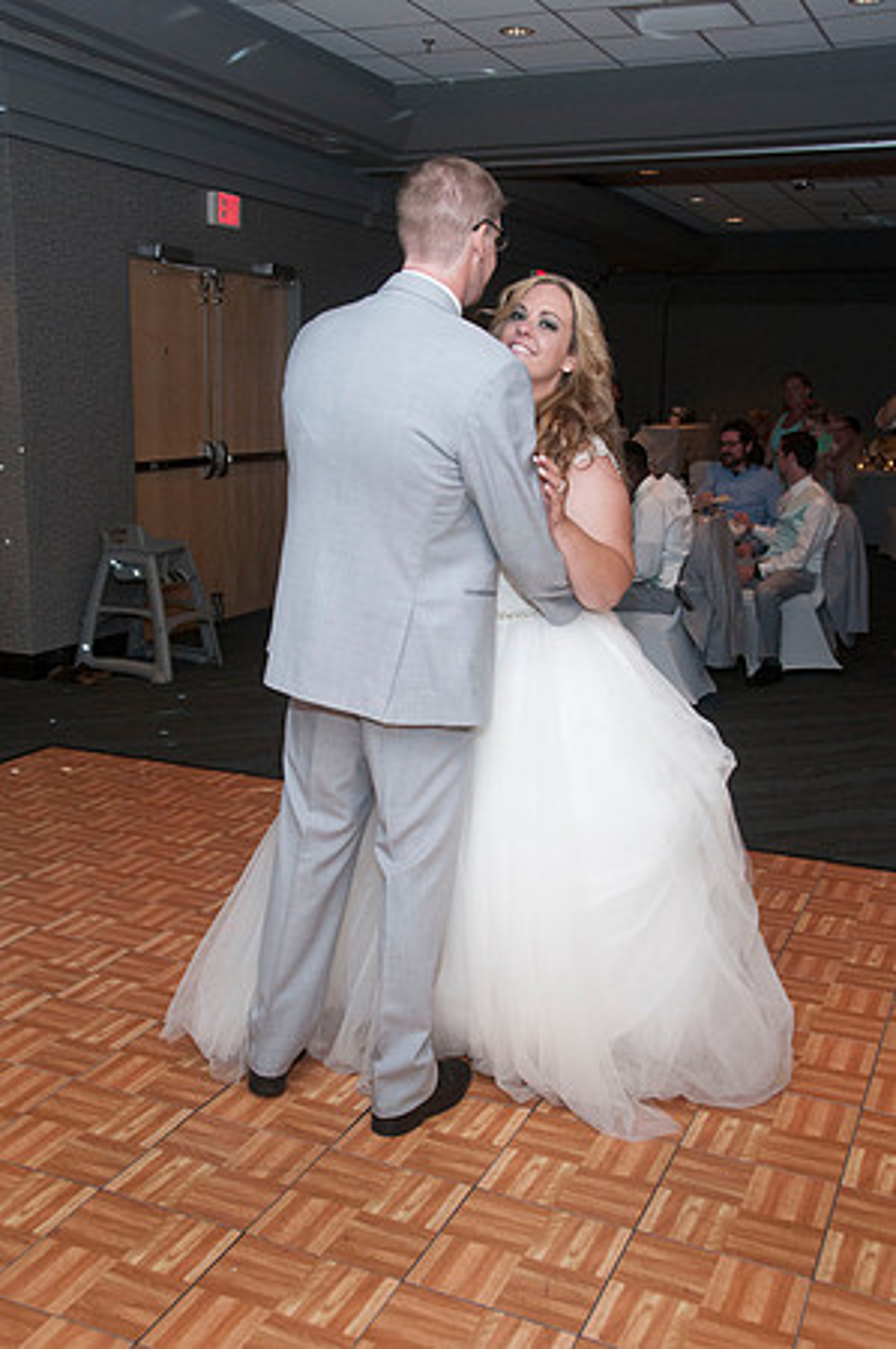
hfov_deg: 36.8
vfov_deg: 53.2
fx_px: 1347
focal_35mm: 36
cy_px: 674
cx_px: 448
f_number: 5.6
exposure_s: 1/60
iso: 800
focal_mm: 24
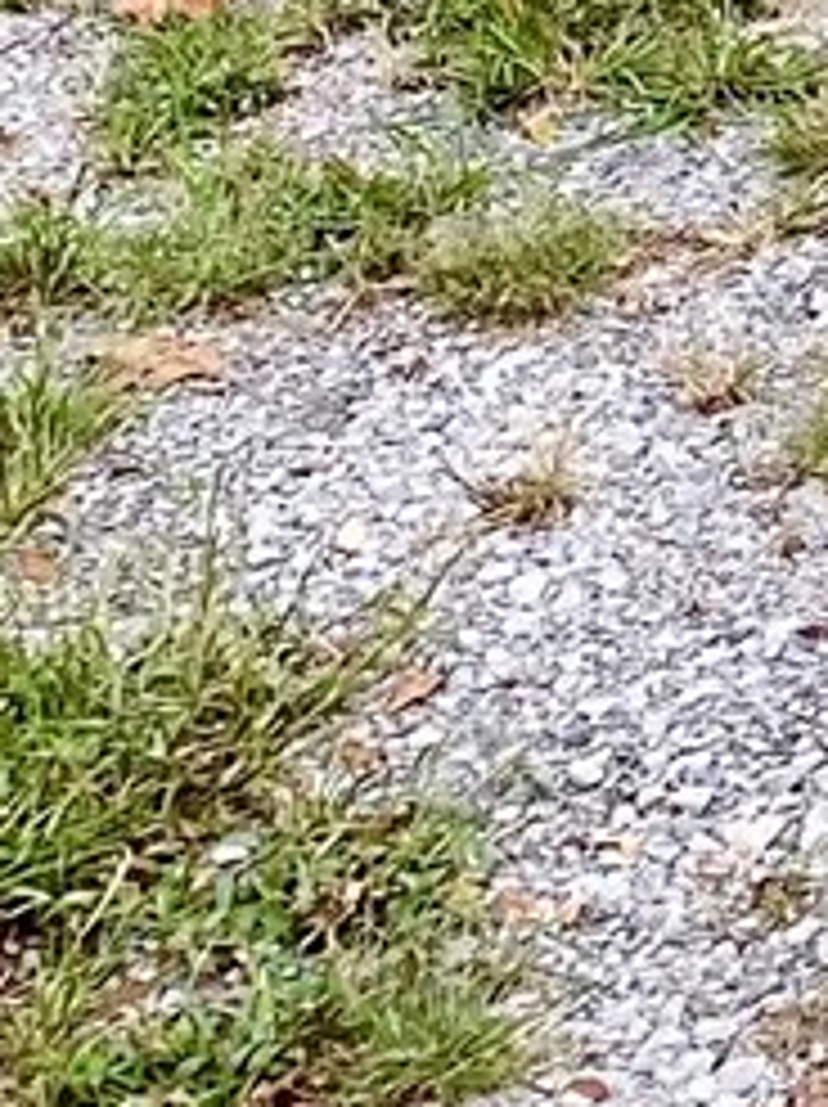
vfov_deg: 8.8
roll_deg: -1.7
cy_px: -1611
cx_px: 2520
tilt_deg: -13.5
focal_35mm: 203
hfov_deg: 6.6
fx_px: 6485
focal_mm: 4.25
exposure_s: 1/322
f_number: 1.8
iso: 32
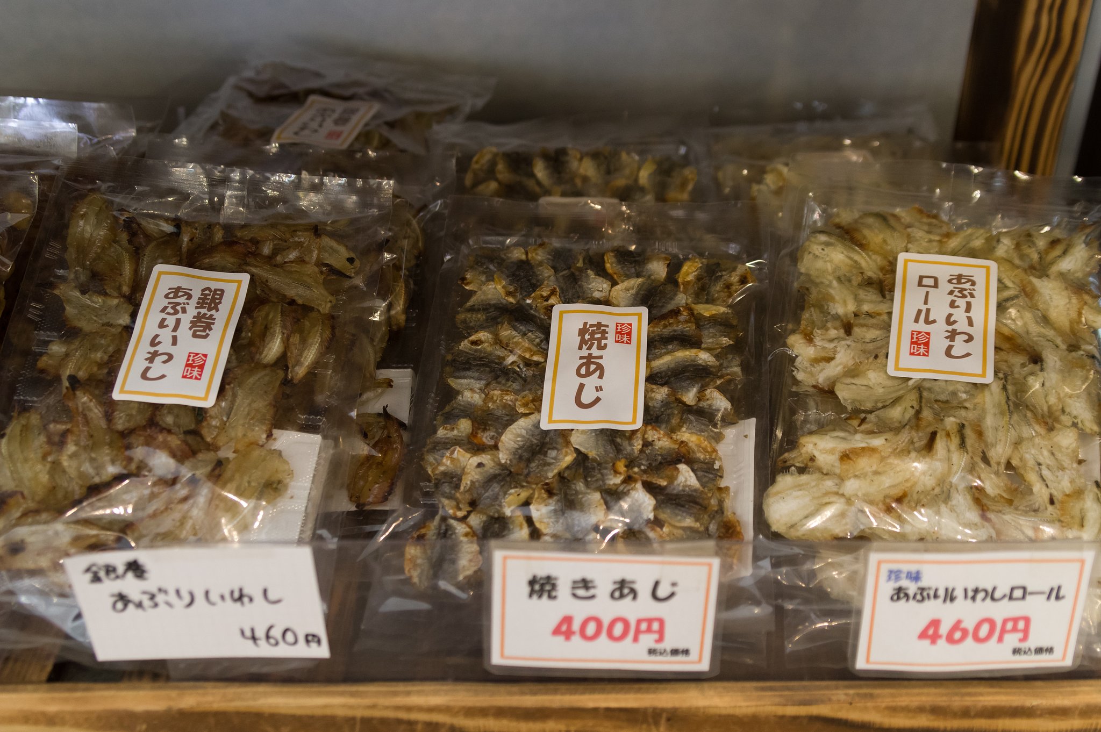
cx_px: 550
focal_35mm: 42
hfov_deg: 46.4
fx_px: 1283
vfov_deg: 31.8
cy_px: 366
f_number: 2.8
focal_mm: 28
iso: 1600
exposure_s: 1/125
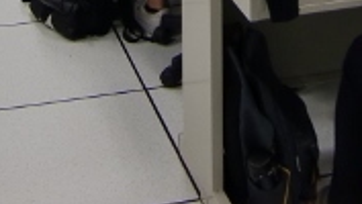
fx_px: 1057
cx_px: 217
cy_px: -277
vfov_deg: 9.8
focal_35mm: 110
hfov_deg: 19.4
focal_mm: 4.9
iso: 100
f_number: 2.6
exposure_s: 1/60
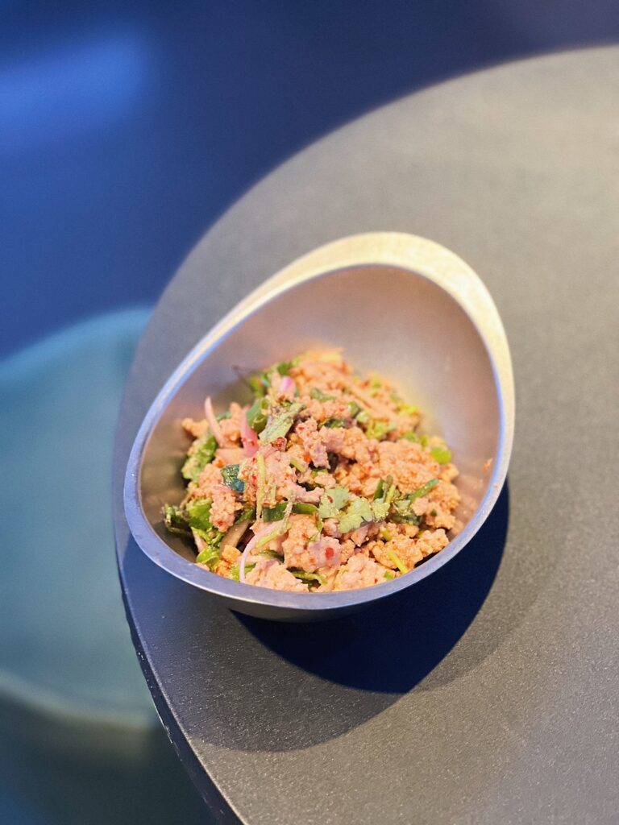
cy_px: 412
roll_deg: -0.8
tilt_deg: -43.9
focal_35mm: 77
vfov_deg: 25.3
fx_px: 1836
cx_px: 310
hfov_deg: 19.1
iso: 320
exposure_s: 1/40
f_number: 2.8
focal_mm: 9
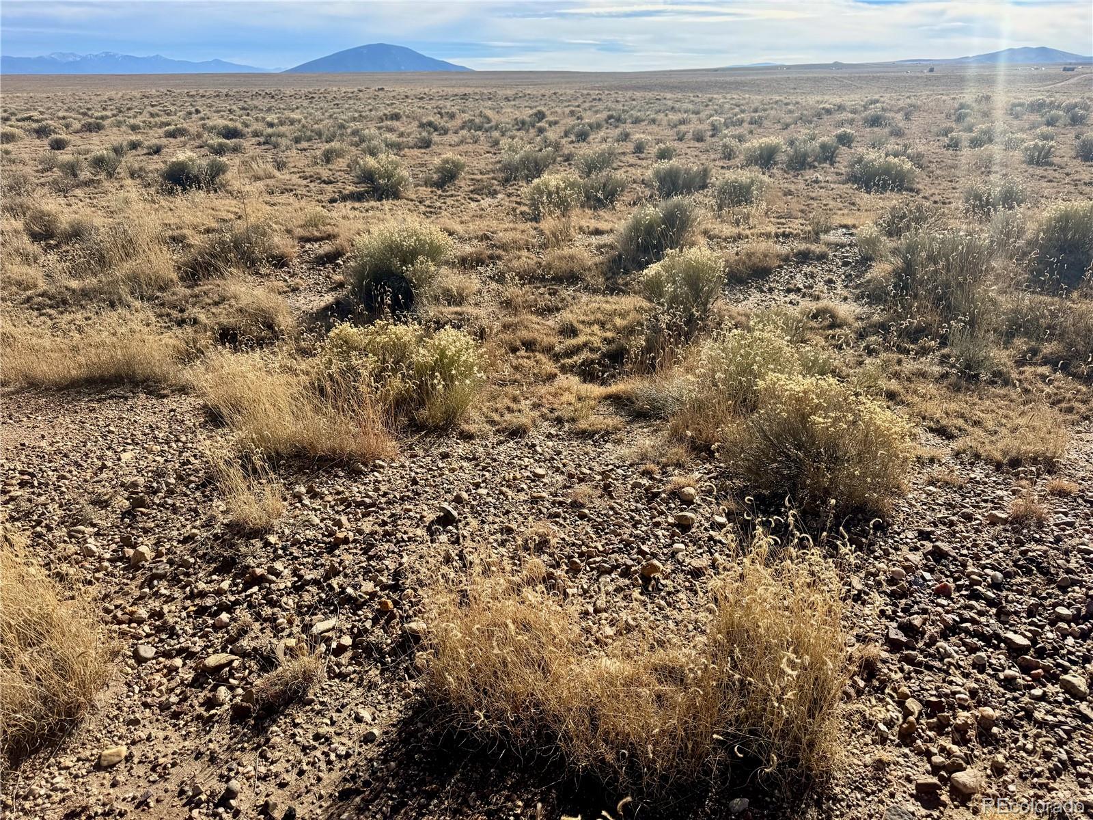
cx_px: 546
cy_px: 410
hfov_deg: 71.6
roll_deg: +1.2
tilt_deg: -23.6
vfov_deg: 56.8
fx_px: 758
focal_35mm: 24
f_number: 1.78
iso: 80
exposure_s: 1/4310
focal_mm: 6.76
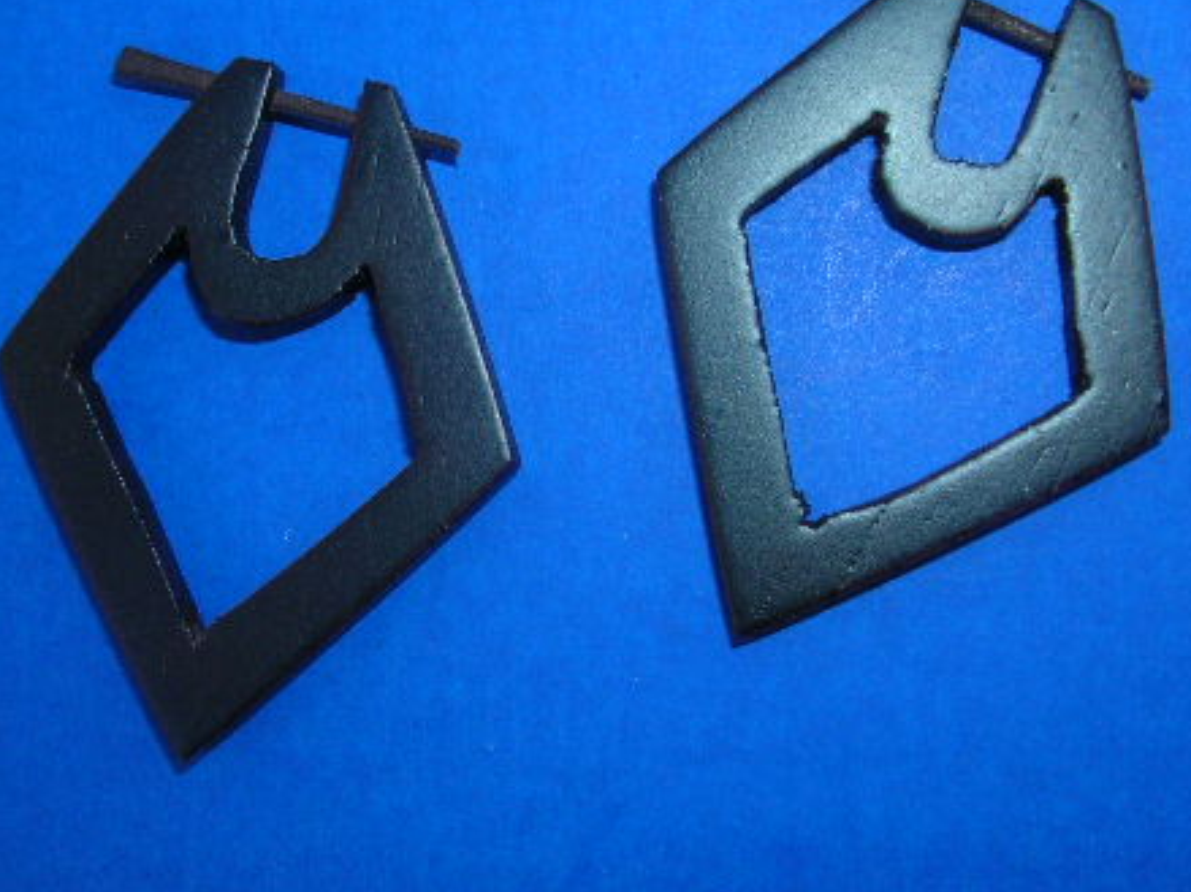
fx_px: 1754
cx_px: 559
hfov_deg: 37.5
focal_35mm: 51
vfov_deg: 28.5
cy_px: 352
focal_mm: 5.8
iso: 50
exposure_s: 1/60.1
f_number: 5.6
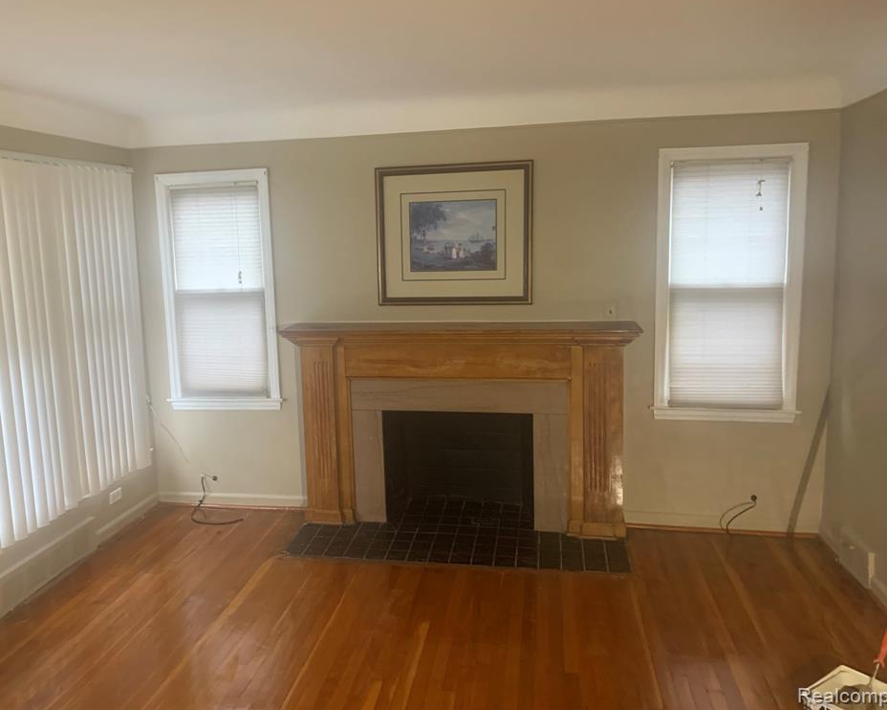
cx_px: 405
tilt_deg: -6.1
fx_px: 735
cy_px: 344
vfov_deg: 51.5
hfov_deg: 62.1
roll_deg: +2.9
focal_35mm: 28
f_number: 1.8
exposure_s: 1/60
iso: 200
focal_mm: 4.25
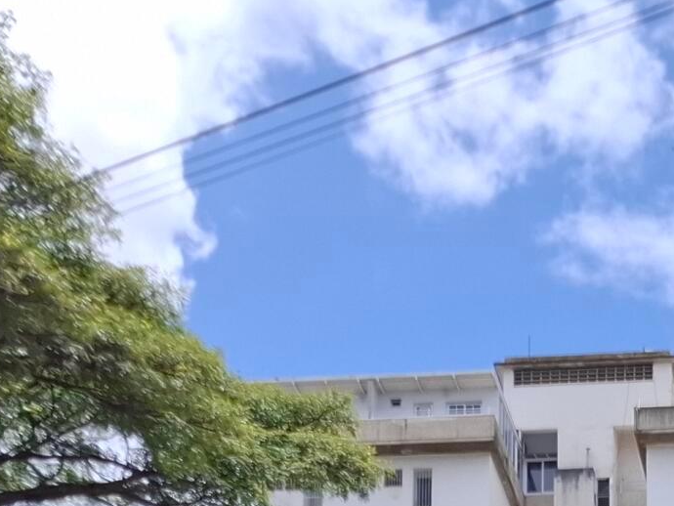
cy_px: 1018
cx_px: 750
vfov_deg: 12.9
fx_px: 1948
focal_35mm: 100
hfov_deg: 18.8
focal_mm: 5.54
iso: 50
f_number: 1.8
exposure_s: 1/1326
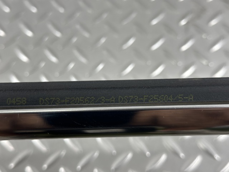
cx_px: 114
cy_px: 86
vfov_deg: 30.2
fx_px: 317
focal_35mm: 48
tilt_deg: -65.4
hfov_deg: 39.7
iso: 80
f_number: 1.78
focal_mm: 6.86
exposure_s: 1/100
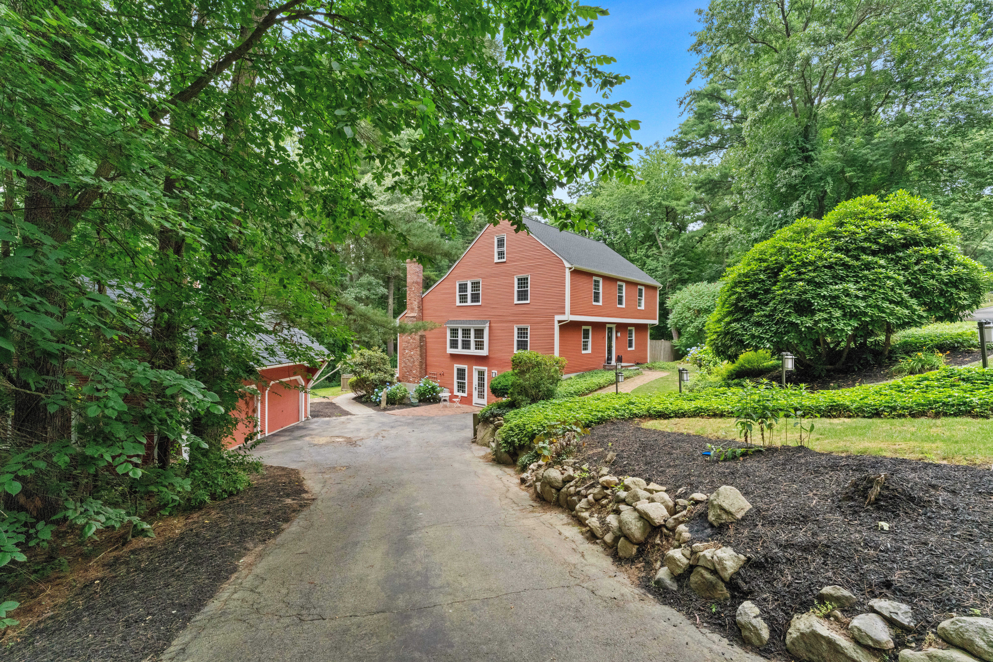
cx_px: 496
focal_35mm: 16
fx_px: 430
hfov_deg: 98.2
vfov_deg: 75.1
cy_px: 331
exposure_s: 1/500
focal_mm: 15.6
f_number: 11
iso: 3200
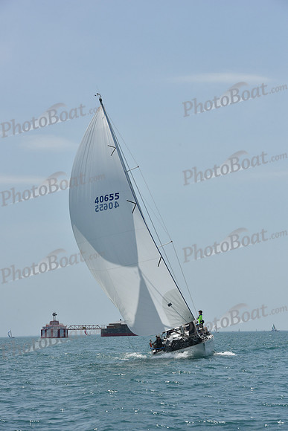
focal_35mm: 116
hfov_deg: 11.8
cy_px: 216
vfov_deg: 17.6
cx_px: 144
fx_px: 1391
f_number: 10
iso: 250
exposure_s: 1/1250
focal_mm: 116
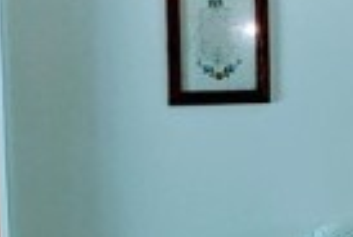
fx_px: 1543
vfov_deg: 8.7
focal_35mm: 157
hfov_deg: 13.0
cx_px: 247
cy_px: 312
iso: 418
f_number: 1.8
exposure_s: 1/15
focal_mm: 4.44
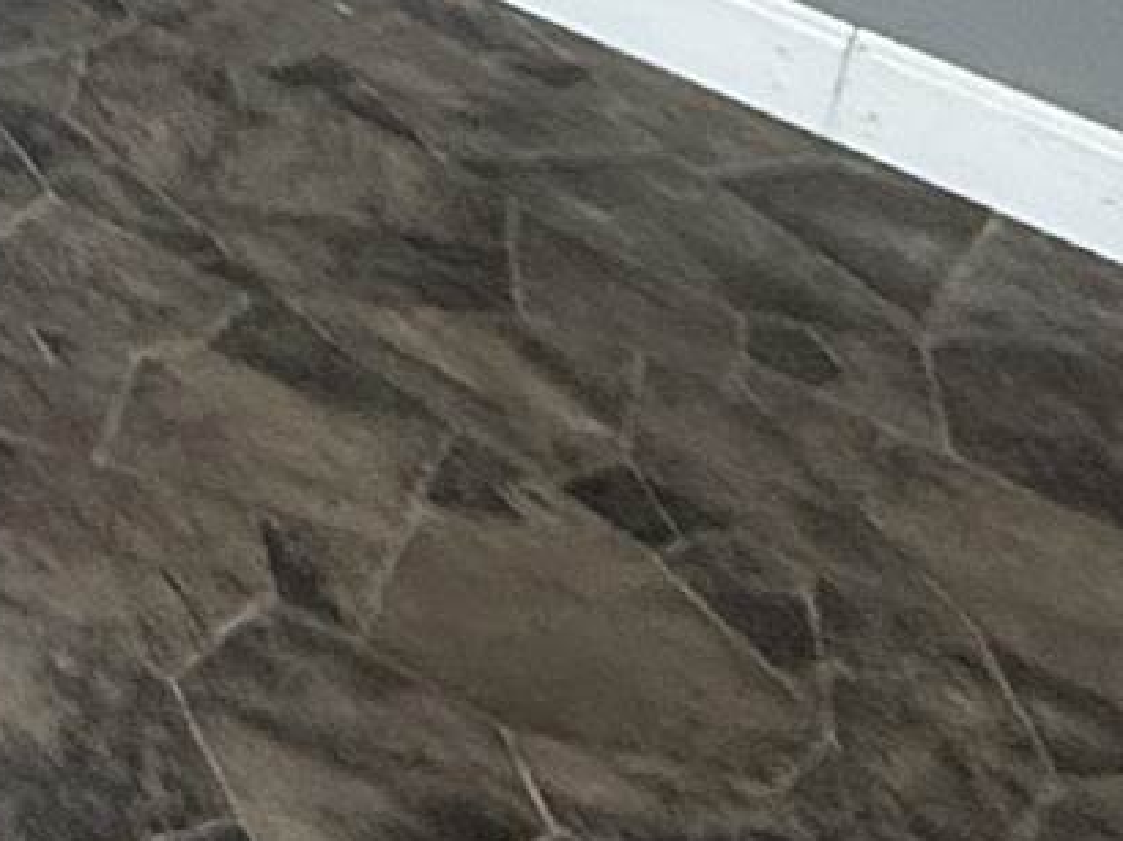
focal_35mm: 105
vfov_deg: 11.2
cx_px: -2186
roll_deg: -1.2
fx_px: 3404
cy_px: -1337
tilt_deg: -9.5
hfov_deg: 11.5
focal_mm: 2.22
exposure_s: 1/120
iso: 400
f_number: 2.2
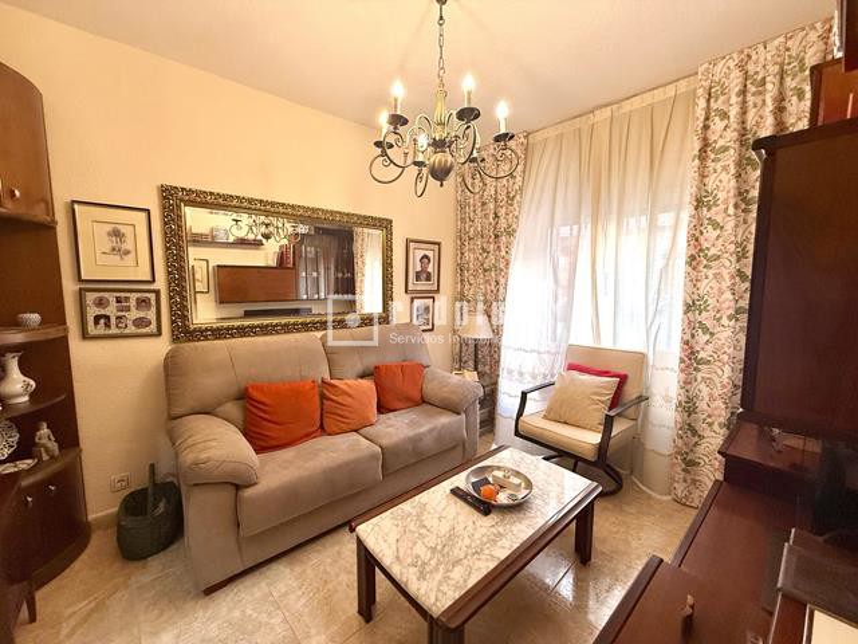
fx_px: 347
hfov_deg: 102.1
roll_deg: +0.4
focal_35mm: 14
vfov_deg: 85.7
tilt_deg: -5.1
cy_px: 322
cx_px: 429
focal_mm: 2.22
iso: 320
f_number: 2.2
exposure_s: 1/100
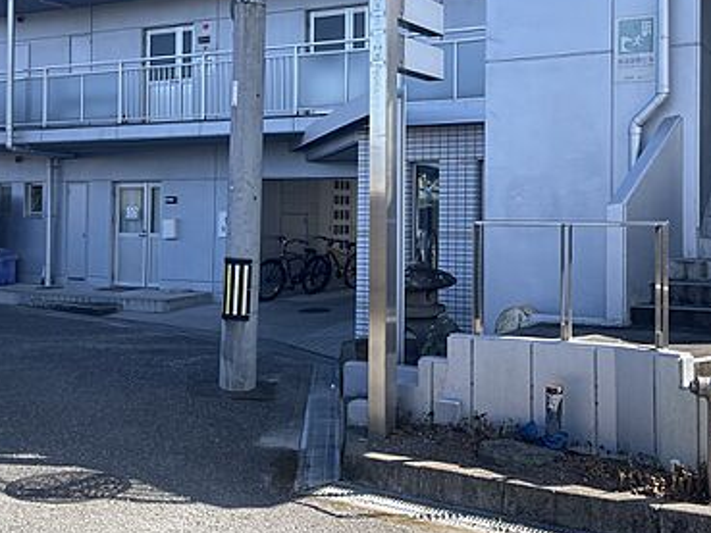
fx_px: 925
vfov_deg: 32.0
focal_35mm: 45
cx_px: 431
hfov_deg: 41.8
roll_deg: -0.3
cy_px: 187
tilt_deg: +2.8
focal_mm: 4.2
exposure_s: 1/1103
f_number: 1.6
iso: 32
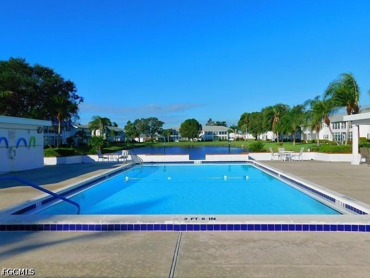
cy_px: 139
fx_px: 299
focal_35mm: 28
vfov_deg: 49.7
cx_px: 185
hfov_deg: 63.4
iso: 125
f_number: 6.4
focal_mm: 4.9
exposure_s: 1/500
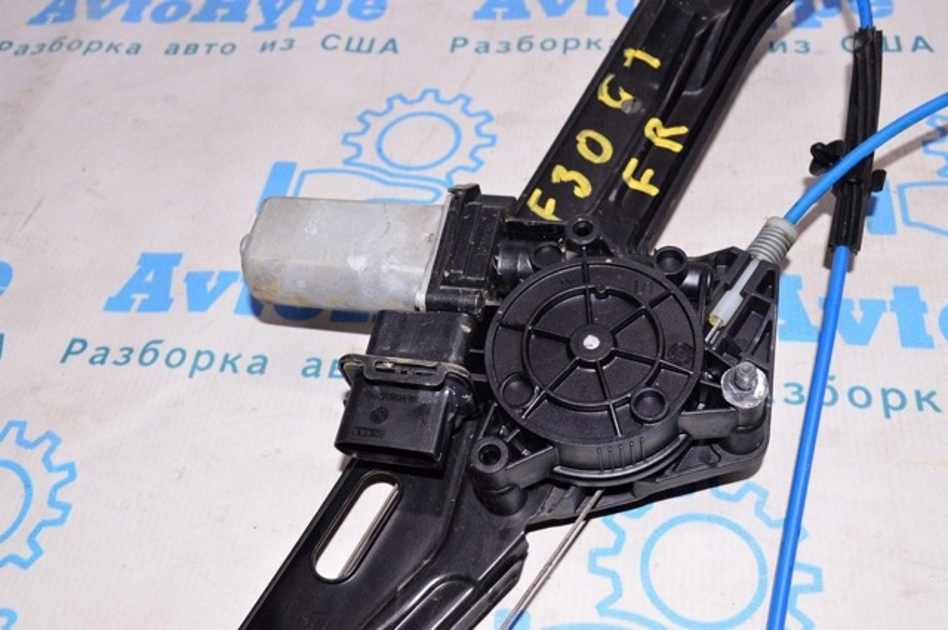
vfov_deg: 35.4
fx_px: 986
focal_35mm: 38
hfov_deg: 51.3
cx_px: 474
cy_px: 315
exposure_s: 1/200
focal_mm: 25
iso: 1600
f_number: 8
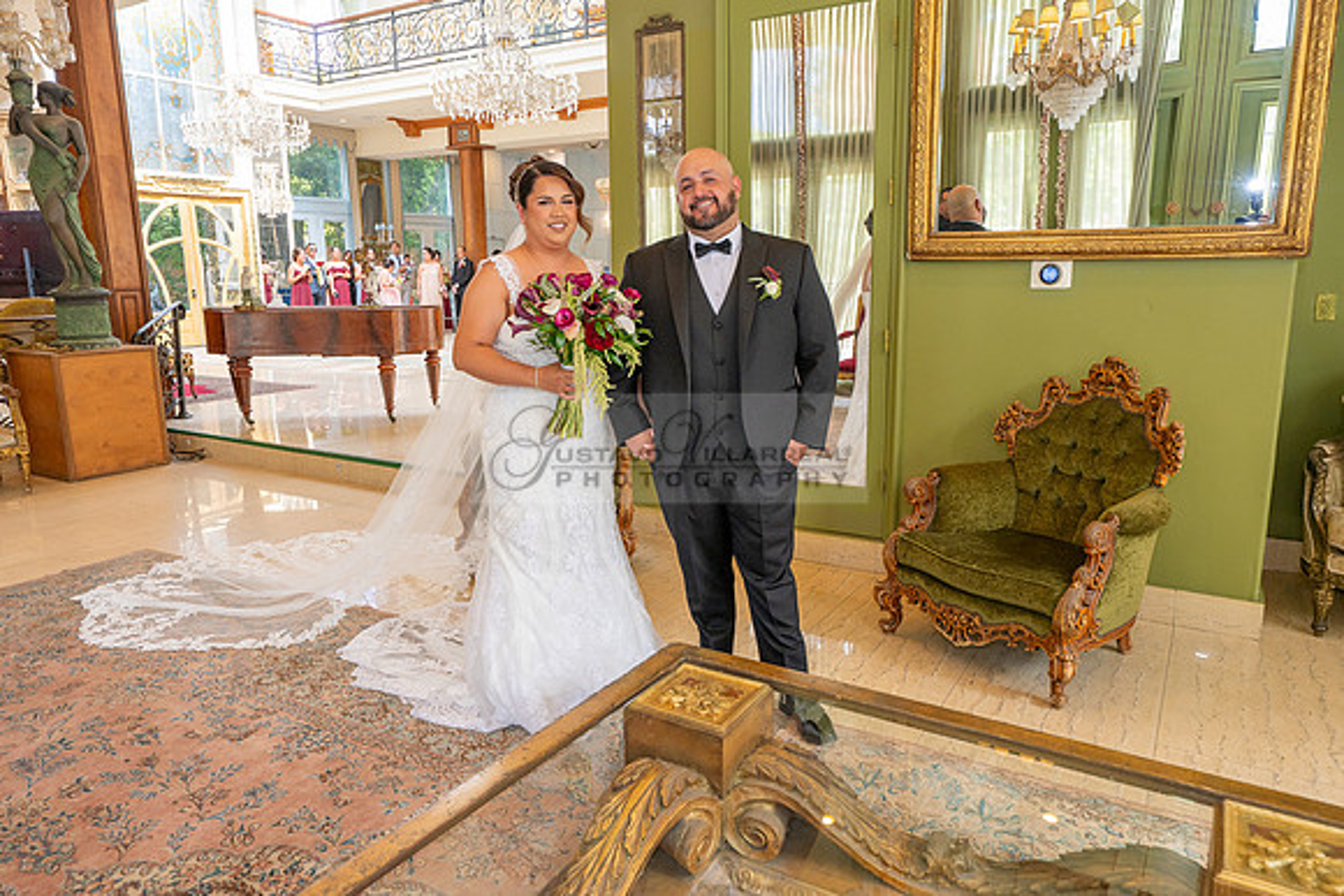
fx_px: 896
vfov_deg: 53.2
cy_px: 448
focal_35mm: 24
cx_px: 672
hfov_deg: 73.7
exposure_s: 1/200
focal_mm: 24
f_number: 4.5
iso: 500
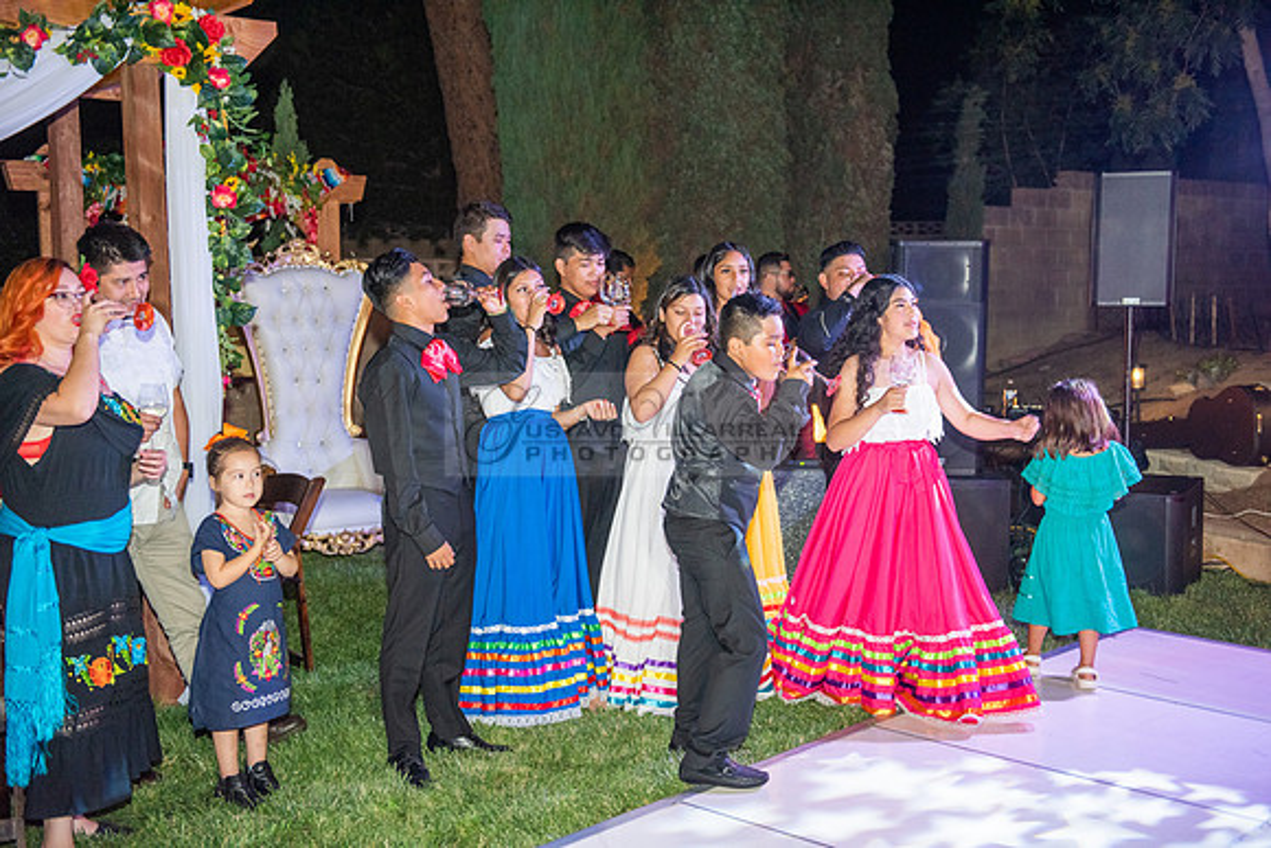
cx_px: 636
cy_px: 424
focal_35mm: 42
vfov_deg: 31.9
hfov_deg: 46.4
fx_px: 1483
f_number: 3.2
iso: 1600
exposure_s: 1/100
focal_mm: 42
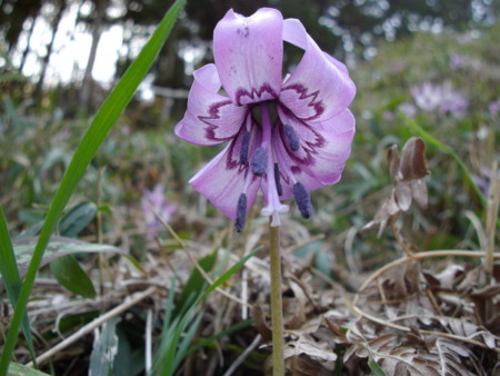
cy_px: 188
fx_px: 462
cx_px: 250
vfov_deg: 44.2
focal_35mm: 32
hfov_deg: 56.8
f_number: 3.5
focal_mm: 5.8
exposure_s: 1/100
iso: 100
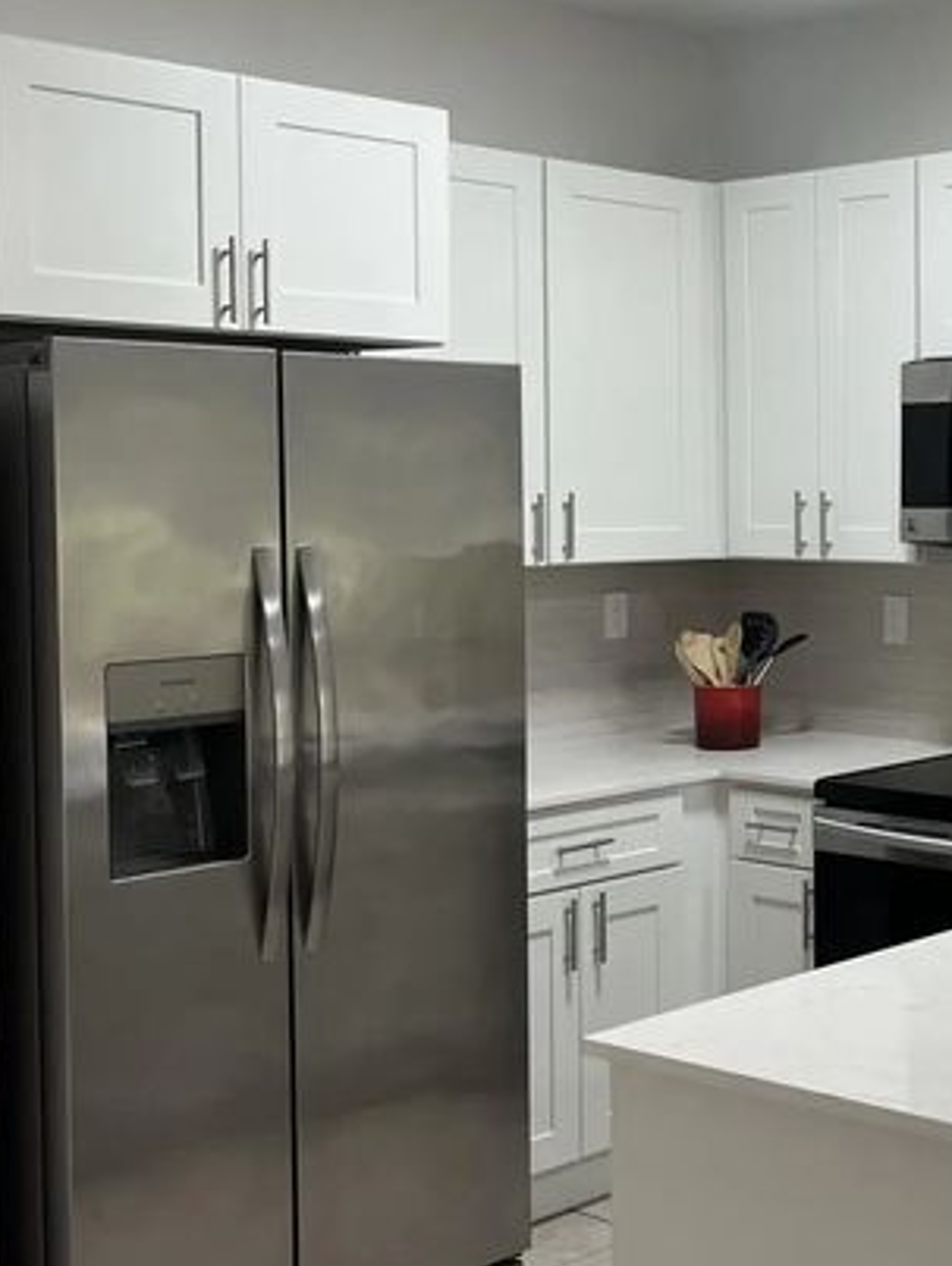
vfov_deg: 34.9
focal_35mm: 55
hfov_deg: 25.4
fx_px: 2014
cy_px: 570
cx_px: 939
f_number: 1.6
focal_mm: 5.1
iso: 125
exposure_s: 1/120
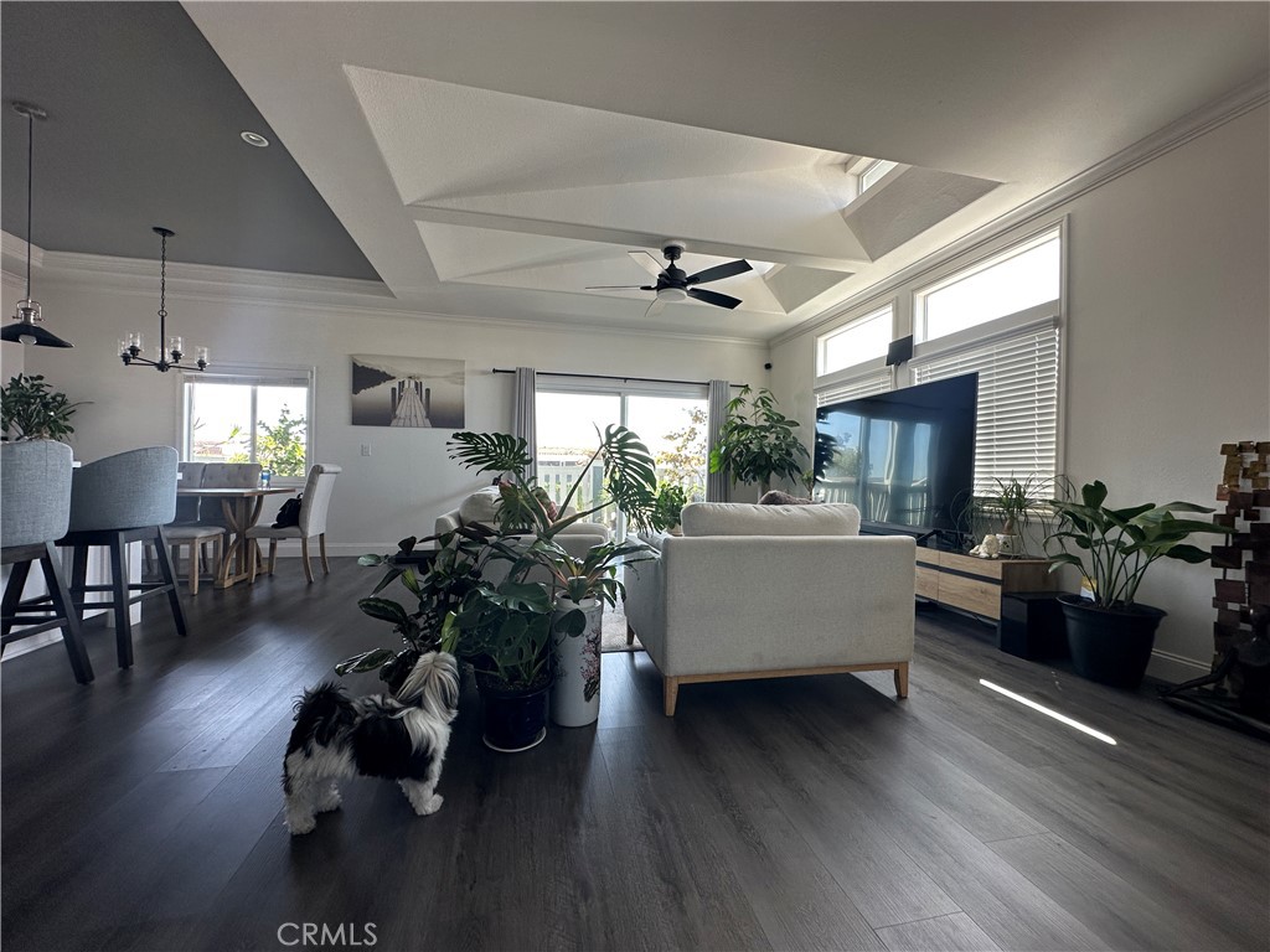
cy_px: 476
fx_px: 514
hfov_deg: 102.1
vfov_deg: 85.7
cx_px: 635
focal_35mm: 14
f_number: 2.2
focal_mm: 2.22
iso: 80
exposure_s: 1/99
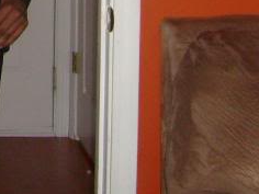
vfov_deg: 9.2
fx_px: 1137
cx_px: -109
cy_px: -181
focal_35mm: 152
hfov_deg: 12.5
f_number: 2.8
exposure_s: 1/45
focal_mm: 5.8
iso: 100
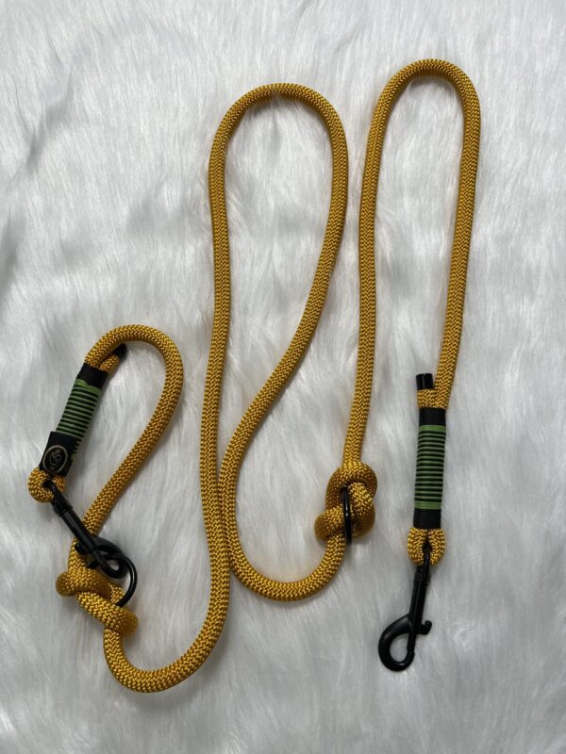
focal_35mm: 26
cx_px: 283
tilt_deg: -78.9
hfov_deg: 53.1
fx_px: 567
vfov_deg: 67.3
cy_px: 377
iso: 40
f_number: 1.6
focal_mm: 5.1
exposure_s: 1/121
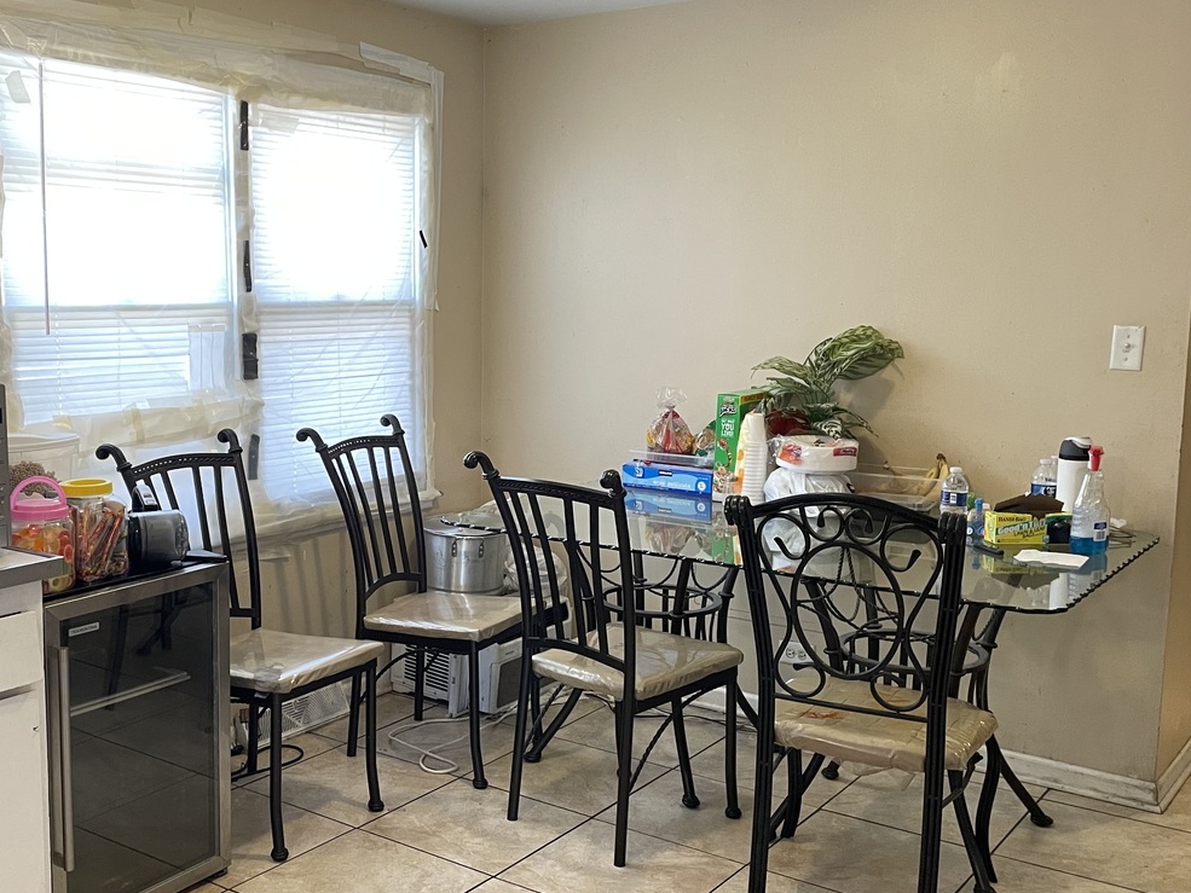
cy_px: 474
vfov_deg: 37.7
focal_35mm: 38
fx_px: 1308
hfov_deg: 48.4
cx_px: 434
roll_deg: +0.5
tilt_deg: -8.4
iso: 250
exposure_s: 1/60
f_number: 1.6
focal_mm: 4.2
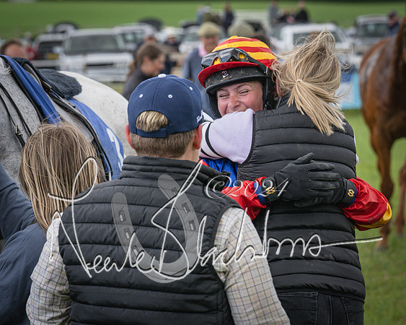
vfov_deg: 11.4
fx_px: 1629
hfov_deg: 14.2
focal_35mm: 136
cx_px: 231
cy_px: 162
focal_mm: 73
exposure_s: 1/1600
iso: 400
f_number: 4
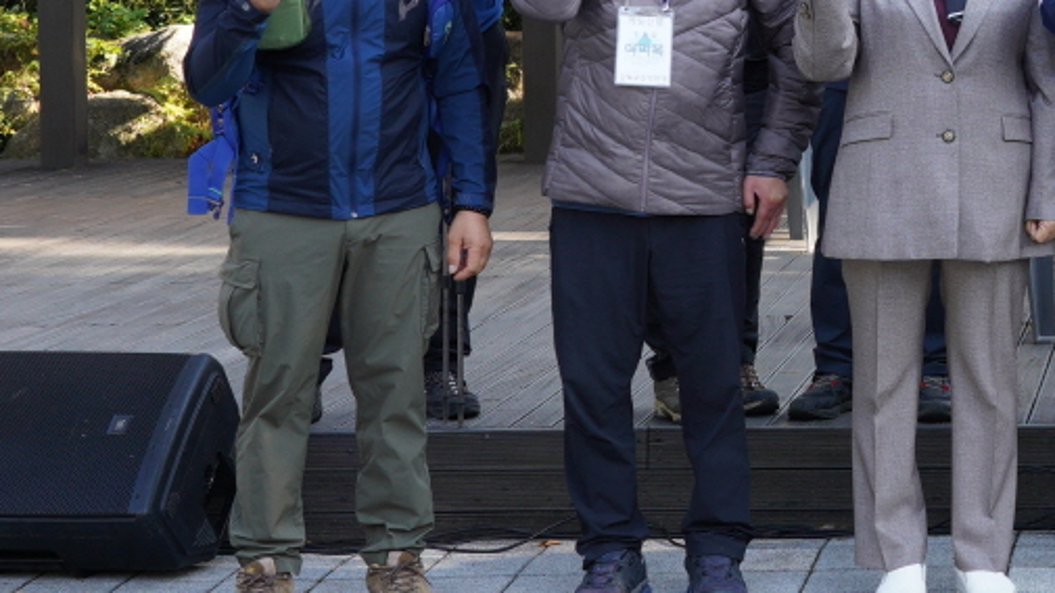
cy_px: 2
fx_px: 3133
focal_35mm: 112
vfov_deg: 10.7
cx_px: 1128
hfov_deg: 18.5
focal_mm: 30
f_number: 5.6
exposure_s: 1/125
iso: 250
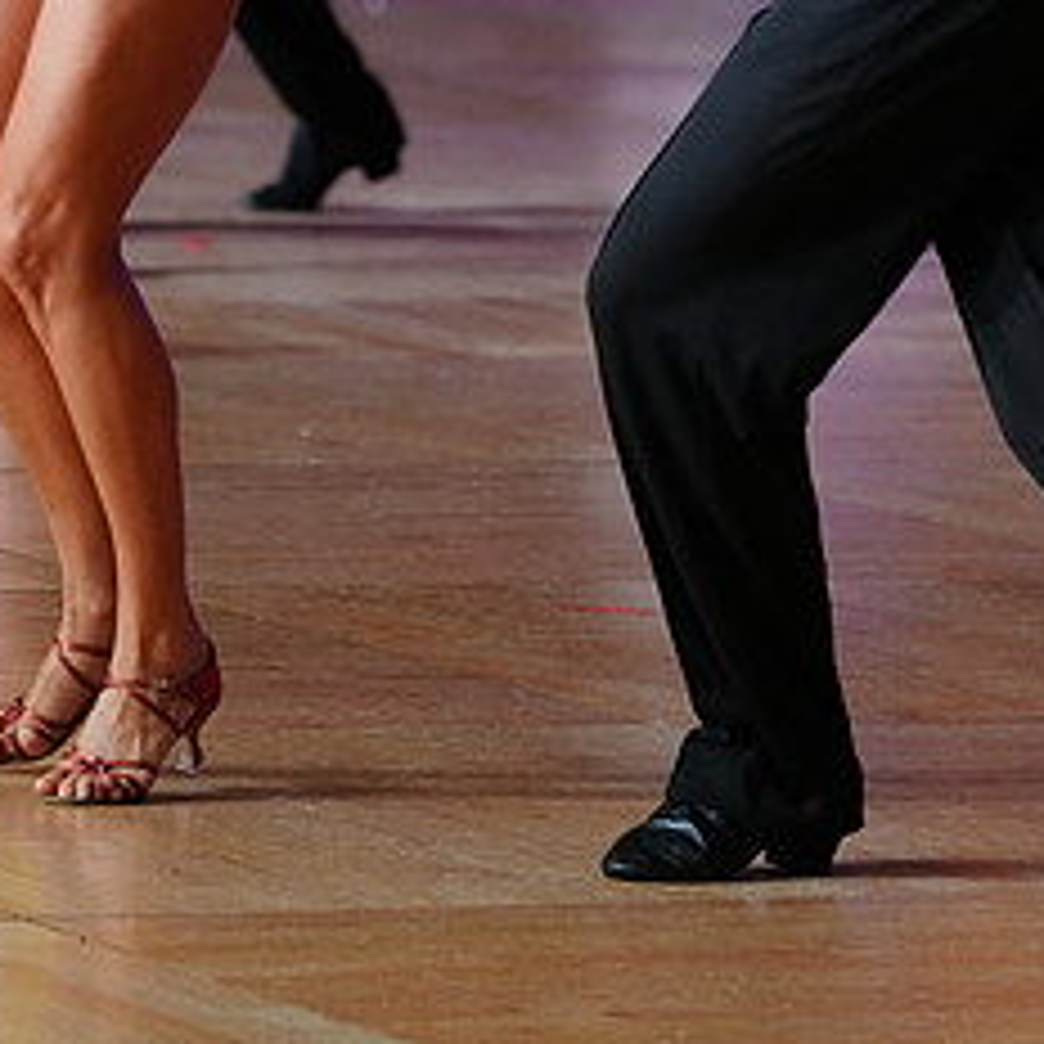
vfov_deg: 4.3
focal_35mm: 411
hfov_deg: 4.3
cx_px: 515
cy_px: -207
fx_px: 14024
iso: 3200
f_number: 4
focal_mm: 193
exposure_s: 1/320
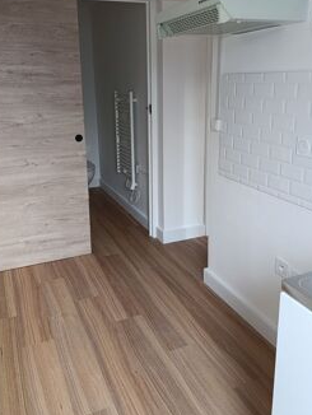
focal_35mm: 30
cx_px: 145
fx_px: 360
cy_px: 170
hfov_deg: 46.8
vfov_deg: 59.5
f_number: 1.6
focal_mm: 6.14
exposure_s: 1/100
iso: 1000
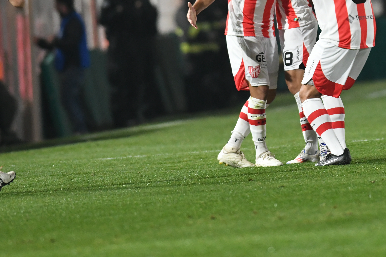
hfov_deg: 2.7
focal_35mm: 777
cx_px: 283
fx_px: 8331
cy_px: -38
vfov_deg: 1.8
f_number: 2.8
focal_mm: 300
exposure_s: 1/640
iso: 3200
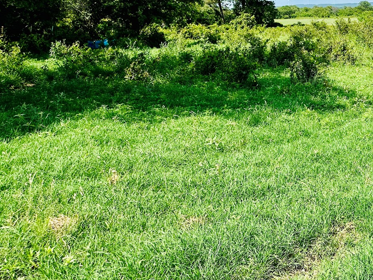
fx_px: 560
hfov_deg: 32.8
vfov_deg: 26.9
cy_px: 17
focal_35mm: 52
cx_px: 398
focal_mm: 6.86
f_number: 1.78
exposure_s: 1/5263
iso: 80
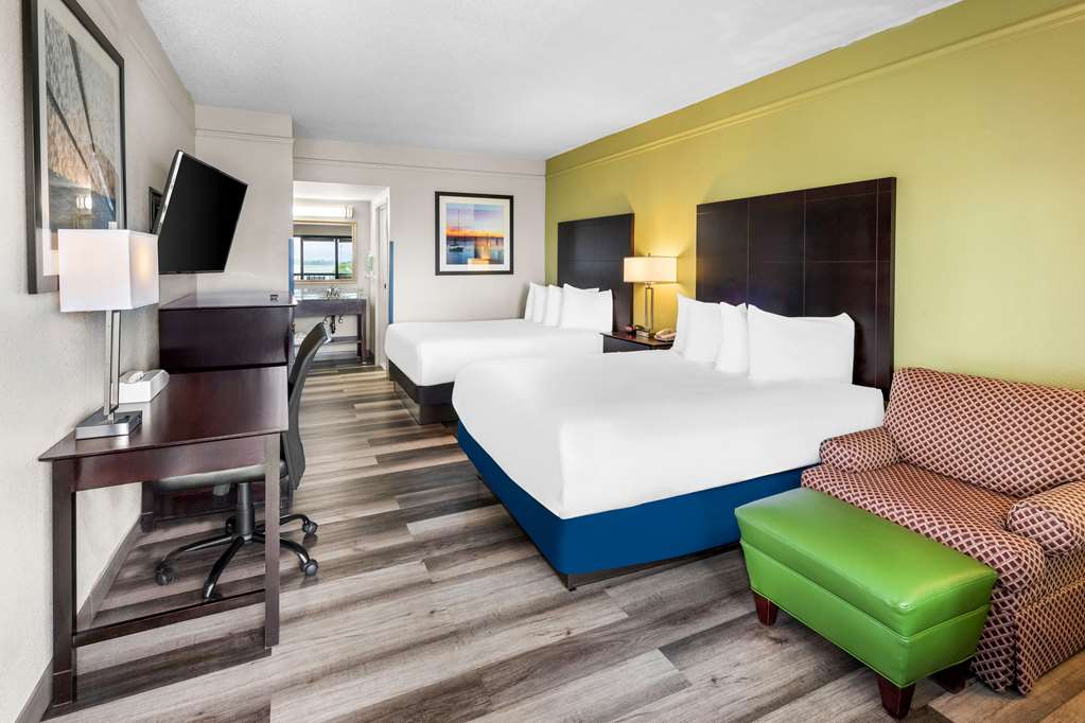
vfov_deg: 81.2
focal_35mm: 14
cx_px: 542
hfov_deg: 104.3
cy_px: 362
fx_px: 422
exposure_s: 1/3
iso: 400
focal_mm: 14
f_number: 11
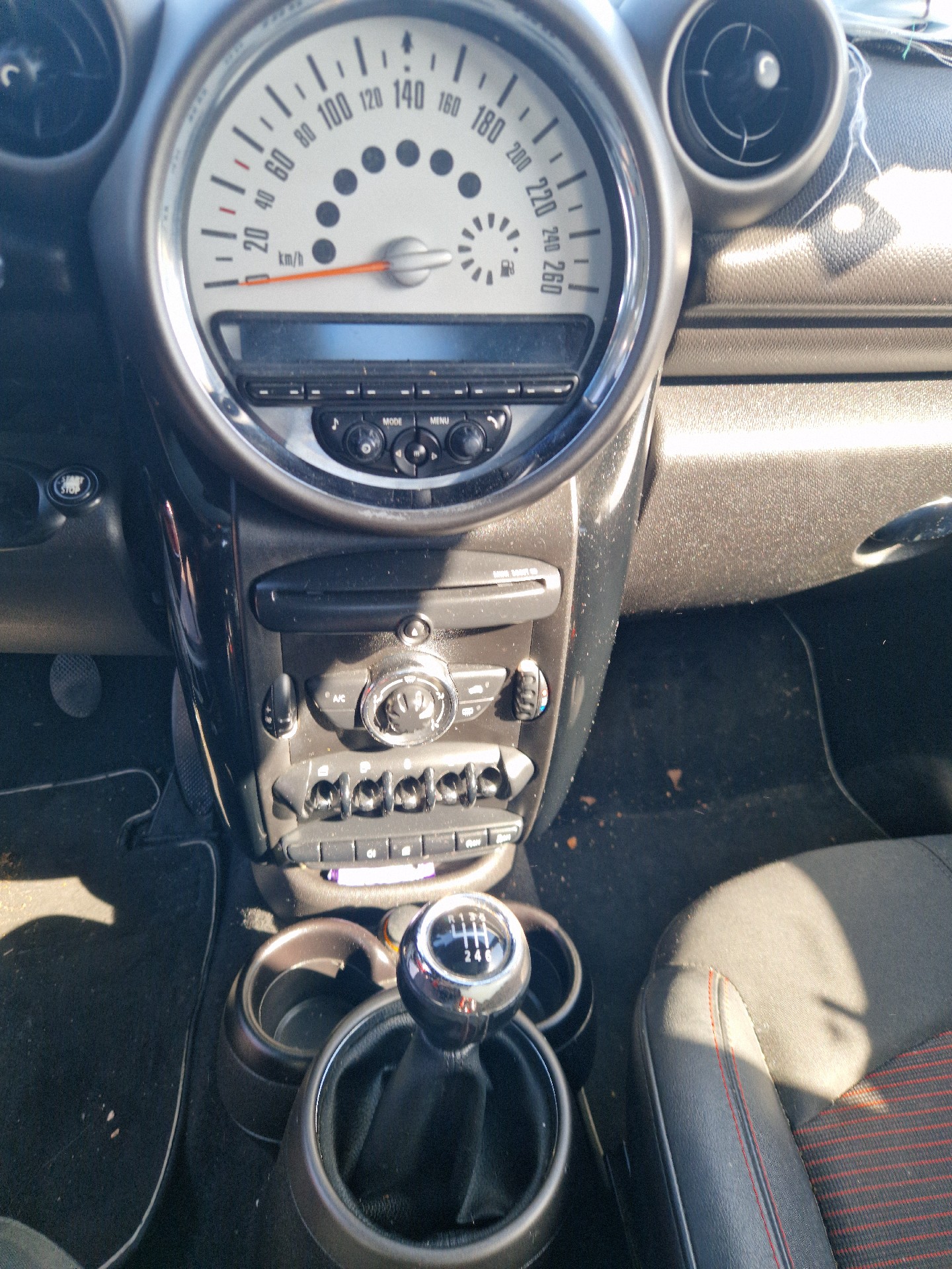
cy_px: 634
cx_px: 476
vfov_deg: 73.9
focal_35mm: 23
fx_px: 843
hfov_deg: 58.9
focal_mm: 5.4
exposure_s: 1/50
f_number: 1.8
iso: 50
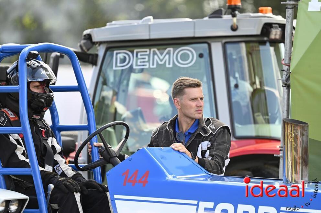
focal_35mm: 350
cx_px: 160
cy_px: 106
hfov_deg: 5.9
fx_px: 3117
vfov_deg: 3.9
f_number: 5.3
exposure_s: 1/250
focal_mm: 350
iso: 320
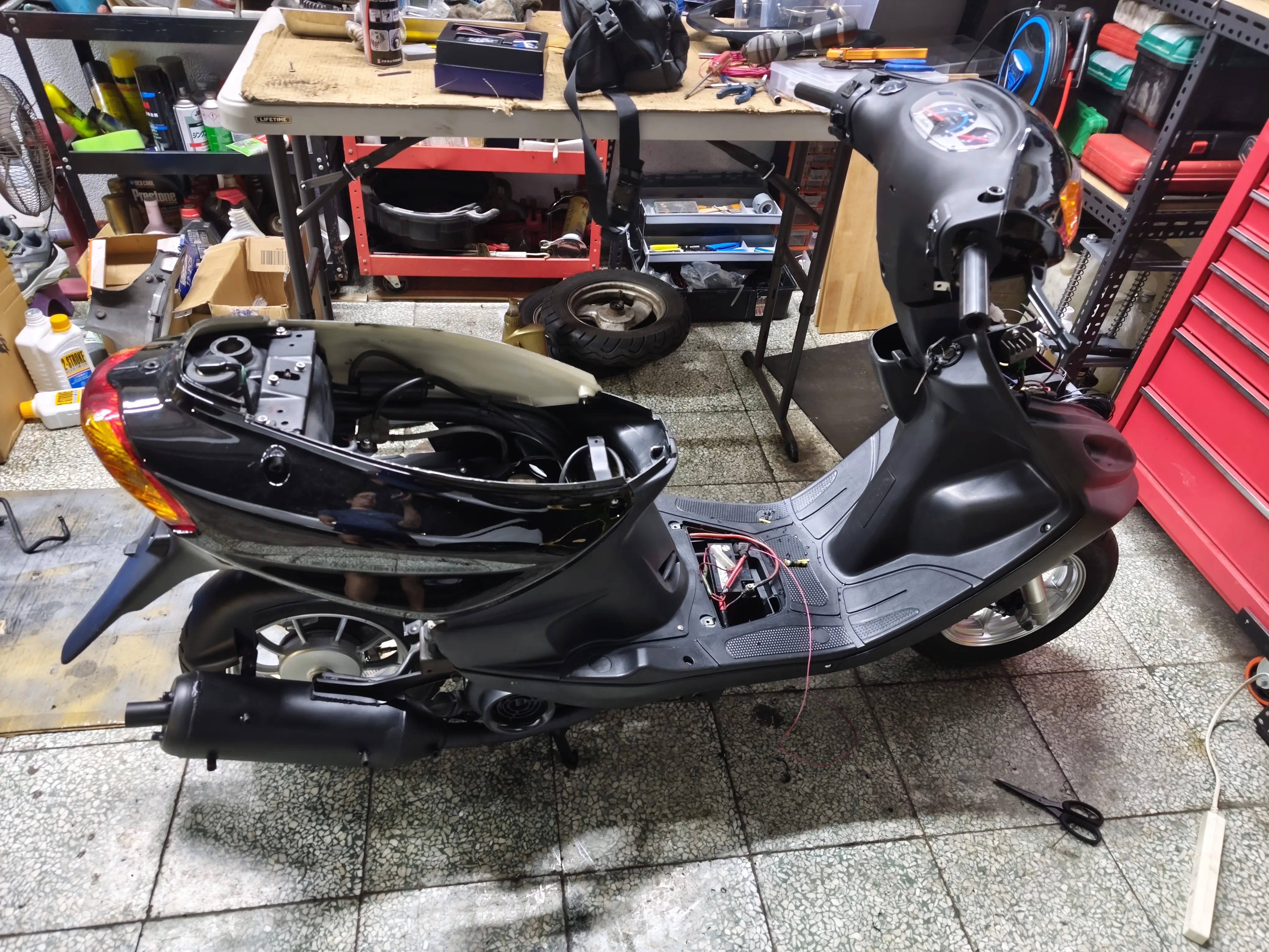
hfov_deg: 73.9
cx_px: 634
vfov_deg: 58.9
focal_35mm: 23
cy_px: 476
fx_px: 843
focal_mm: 6.07
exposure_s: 1/24
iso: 2000
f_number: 1.7
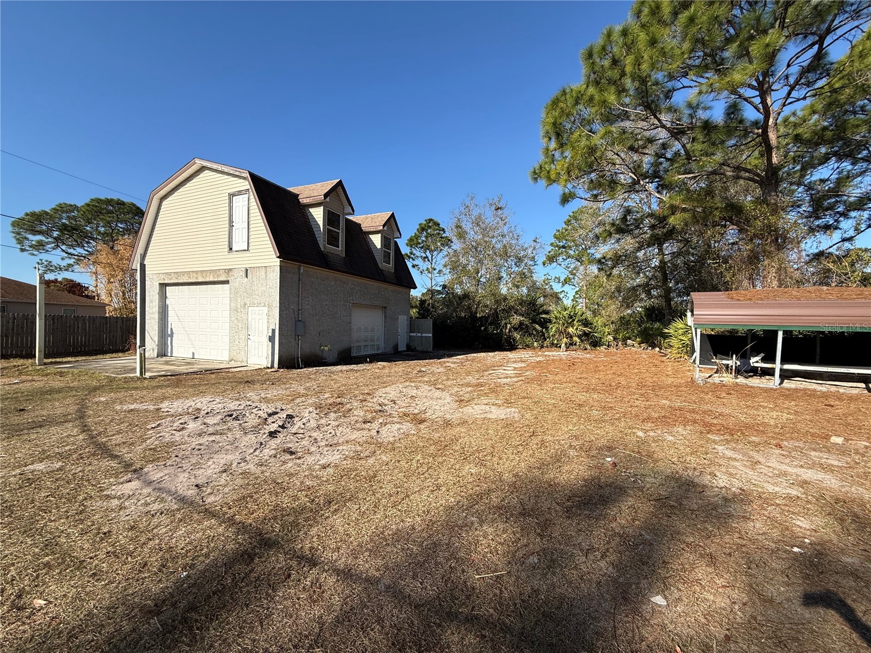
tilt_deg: +0.1
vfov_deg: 85.7
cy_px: 326
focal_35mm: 14
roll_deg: -1.1
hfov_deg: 102.1
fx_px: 352
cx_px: 436
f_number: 2.2
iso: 50
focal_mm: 2.22
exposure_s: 1/1745
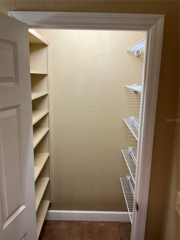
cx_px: 90
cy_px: 120
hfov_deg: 48.2
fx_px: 201
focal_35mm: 29
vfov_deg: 61.7
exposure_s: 1/40
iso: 200
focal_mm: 3
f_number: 1.8
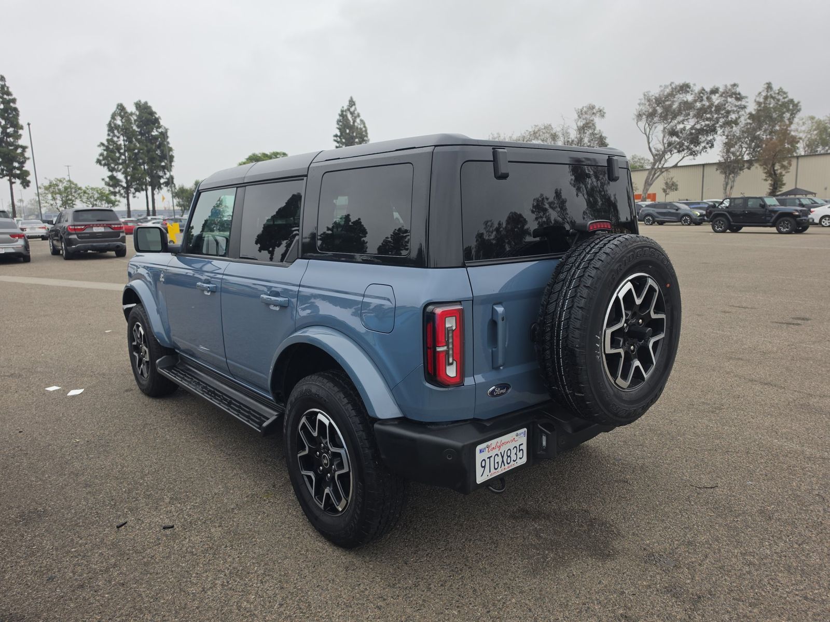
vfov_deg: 58.9
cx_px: 415
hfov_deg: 73.9
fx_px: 551
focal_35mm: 23
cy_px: 311
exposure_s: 1/119
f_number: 1.4
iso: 11
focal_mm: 6.5
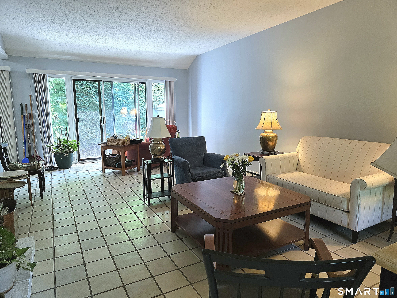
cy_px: 149
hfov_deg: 73.9
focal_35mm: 23
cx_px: 198
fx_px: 264
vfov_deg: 58.9
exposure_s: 1/120
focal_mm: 6.3
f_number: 1.7
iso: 400
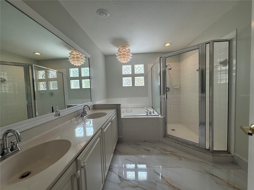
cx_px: 127
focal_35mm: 14
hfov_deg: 102.1
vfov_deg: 85.7
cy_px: 95
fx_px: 103
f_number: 2.2
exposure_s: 1/250
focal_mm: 2.22
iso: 80
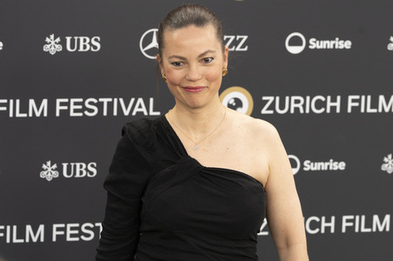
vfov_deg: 8.0
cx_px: 196
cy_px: 116
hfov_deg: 12.0
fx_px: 1862
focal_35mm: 171
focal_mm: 149
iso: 1600
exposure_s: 1/400
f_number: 6.3
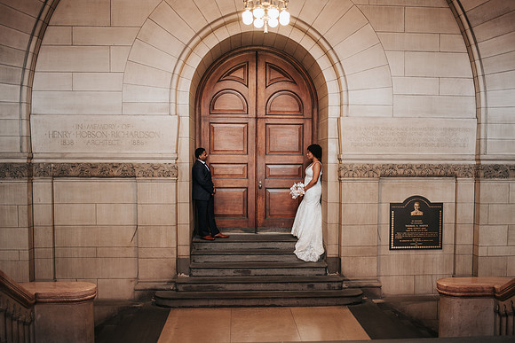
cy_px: 189
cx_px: 279
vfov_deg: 34.3
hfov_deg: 49.6
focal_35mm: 39
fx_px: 557
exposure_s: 1/125
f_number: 2.2
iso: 1000
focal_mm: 35
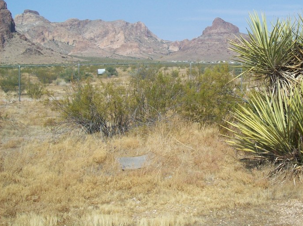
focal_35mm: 54
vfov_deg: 26.7
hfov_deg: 34.8
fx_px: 472
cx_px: 226
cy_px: 66
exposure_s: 1/656
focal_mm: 6
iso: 80
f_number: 4.8
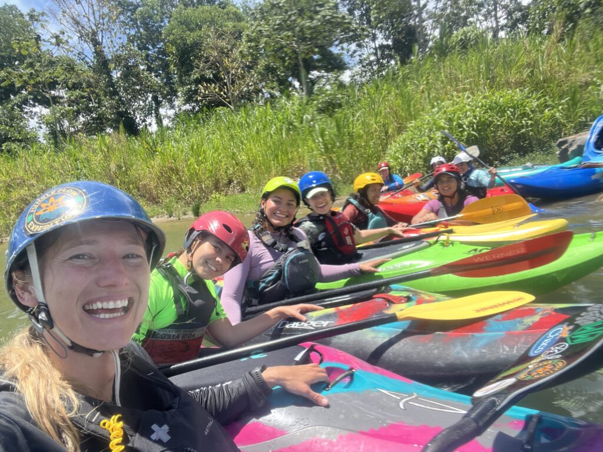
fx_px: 401
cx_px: 302
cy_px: 226
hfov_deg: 73.9
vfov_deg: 58.9
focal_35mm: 23
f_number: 2.2
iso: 32
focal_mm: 2.71
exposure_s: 1/376
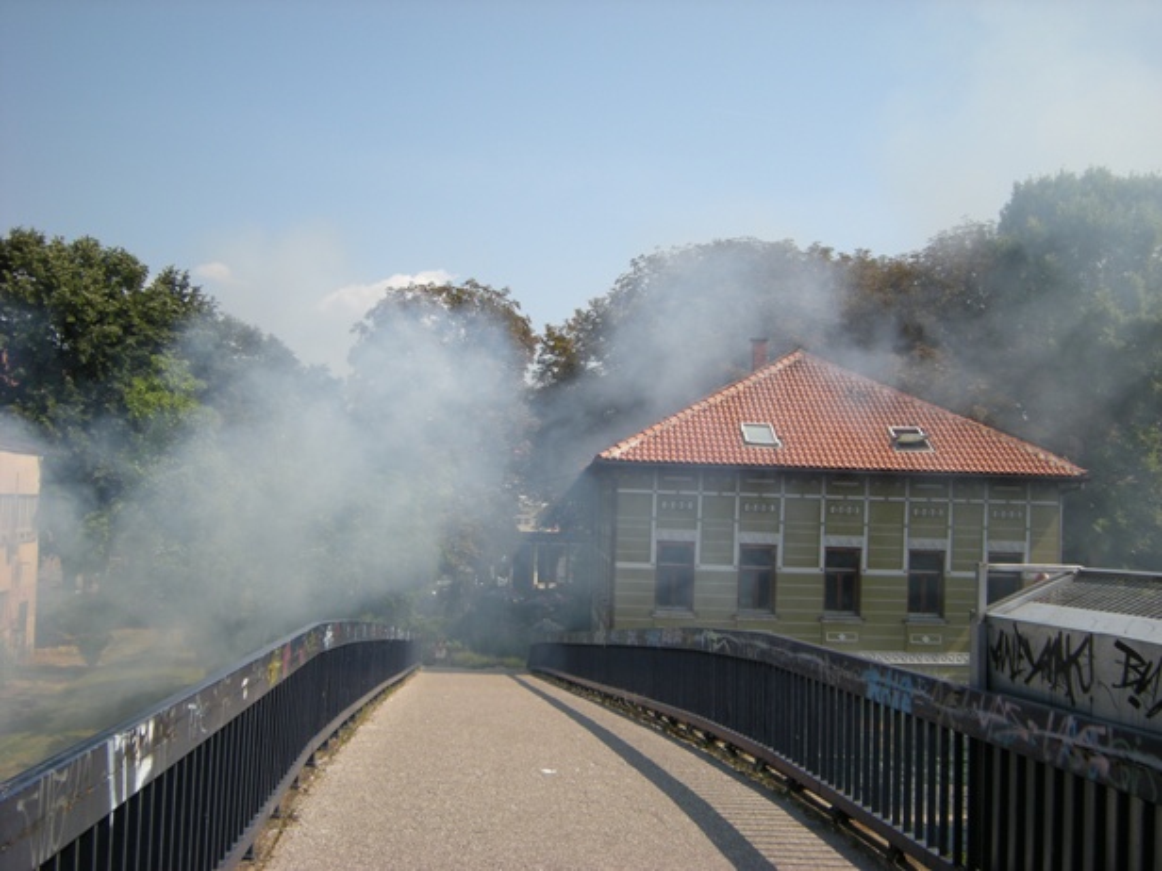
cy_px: 436
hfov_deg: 49.0
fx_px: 1276
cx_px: 581
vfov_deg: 37.7
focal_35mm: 38
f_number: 6.4
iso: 64
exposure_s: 1/197
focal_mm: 6.3
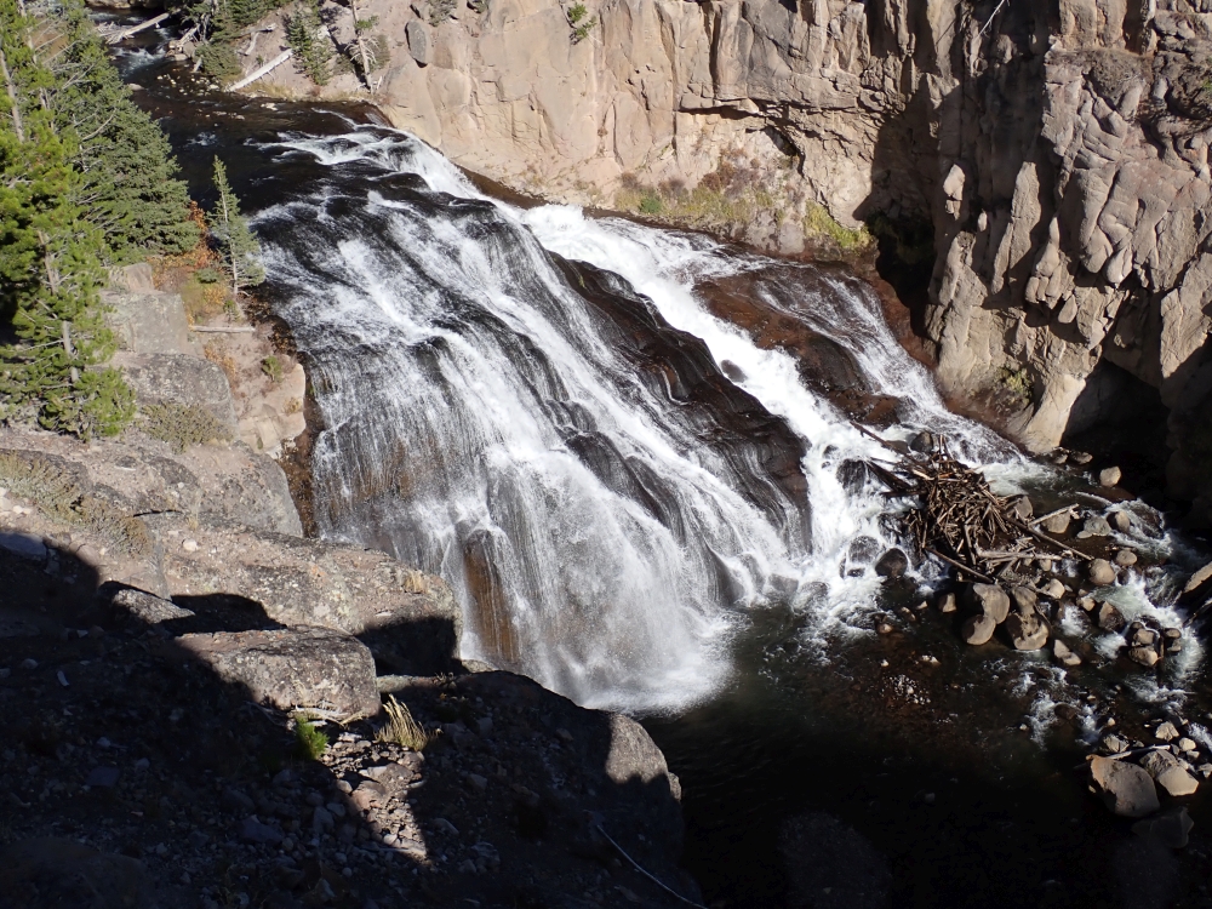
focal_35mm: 41
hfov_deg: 45.8
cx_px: 606
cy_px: 454
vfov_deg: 35.1
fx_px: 1436
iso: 100
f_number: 4
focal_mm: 7.31
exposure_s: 1/800
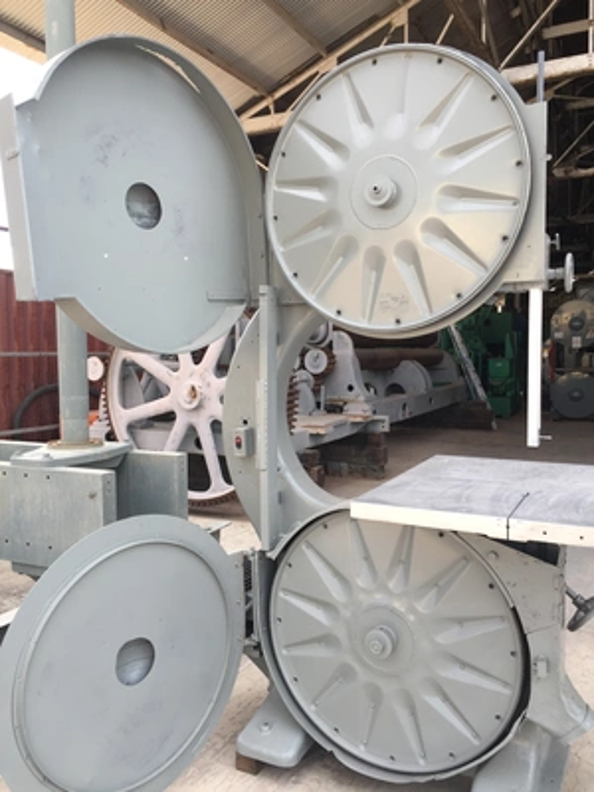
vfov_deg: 61.7
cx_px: 297
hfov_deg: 48.2
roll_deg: +0.5
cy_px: 396
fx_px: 664
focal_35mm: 29
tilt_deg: -4.1
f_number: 2.2
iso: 32
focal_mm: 4.15
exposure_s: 1/60
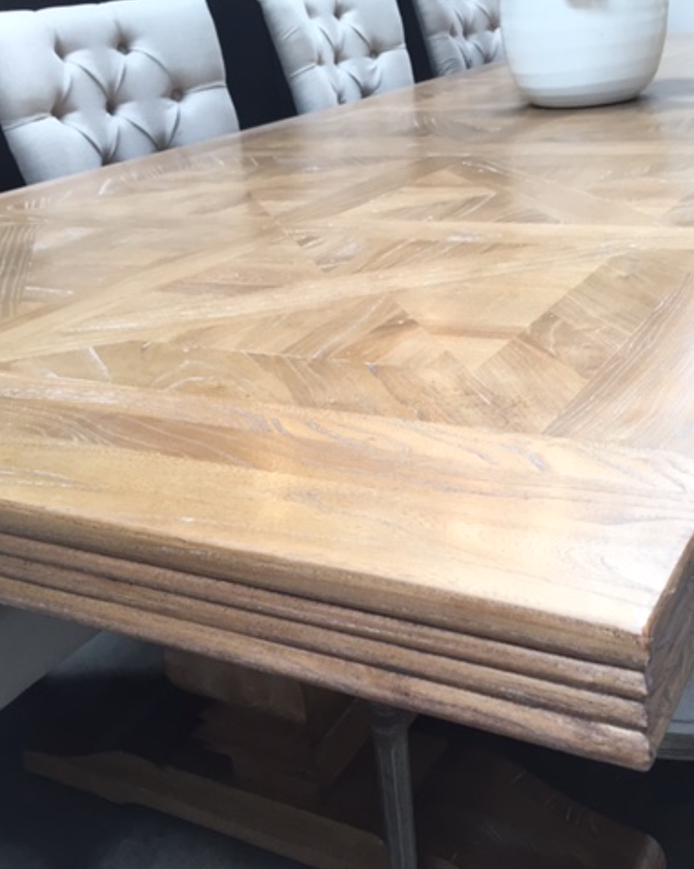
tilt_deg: -24.2
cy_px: 434
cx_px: 455
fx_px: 977
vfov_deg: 48.0
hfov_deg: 38.7
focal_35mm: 38
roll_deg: +4.1
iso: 32
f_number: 2.2
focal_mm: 4.15
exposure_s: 1/33
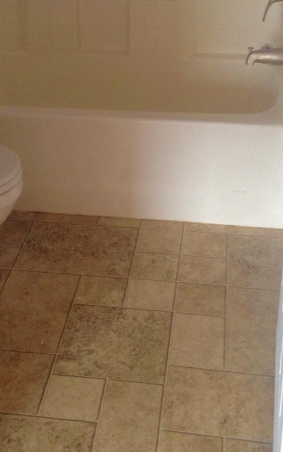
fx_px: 814
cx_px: 89
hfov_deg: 19.6
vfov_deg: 30.9
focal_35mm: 66
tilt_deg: -23.1
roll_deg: +1.0
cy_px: 156
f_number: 2.4
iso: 100
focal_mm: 4.12
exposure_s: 1/20
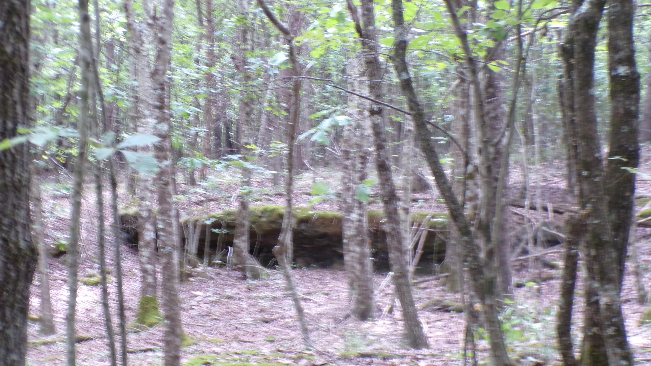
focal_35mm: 65
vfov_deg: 18.5
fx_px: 1122
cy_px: 227
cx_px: 314
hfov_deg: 32.4
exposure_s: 1/17
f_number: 3.7
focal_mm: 10.1
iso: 283
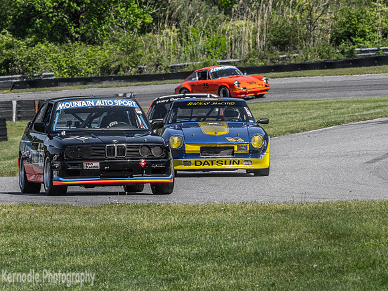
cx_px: 220
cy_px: 167
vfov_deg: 2.1
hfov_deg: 2.8
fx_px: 8055
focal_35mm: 719
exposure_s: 1/640
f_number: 11
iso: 400
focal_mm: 300
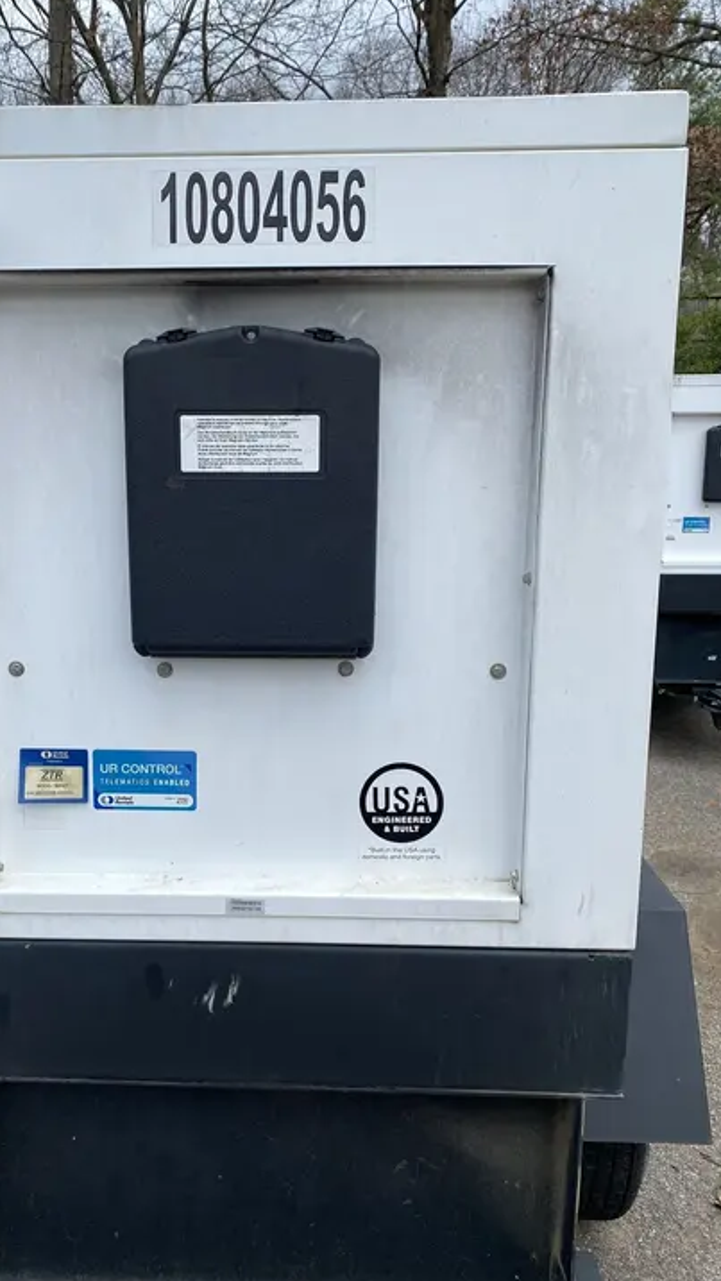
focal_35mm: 29
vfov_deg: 66.1
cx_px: 270
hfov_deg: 39.9
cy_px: 645
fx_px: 985
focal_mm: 4.25
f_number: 1.8
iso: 32
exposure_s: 1/1866
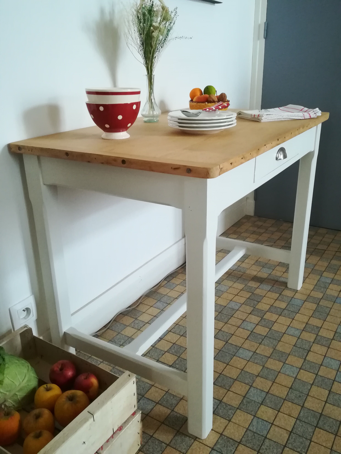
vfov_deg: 60.0
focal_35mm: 30
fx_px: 394
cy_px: 227
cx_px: 170
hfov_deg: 46.8
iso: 500
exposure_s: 1/25
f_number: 2.2
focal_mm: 3.83
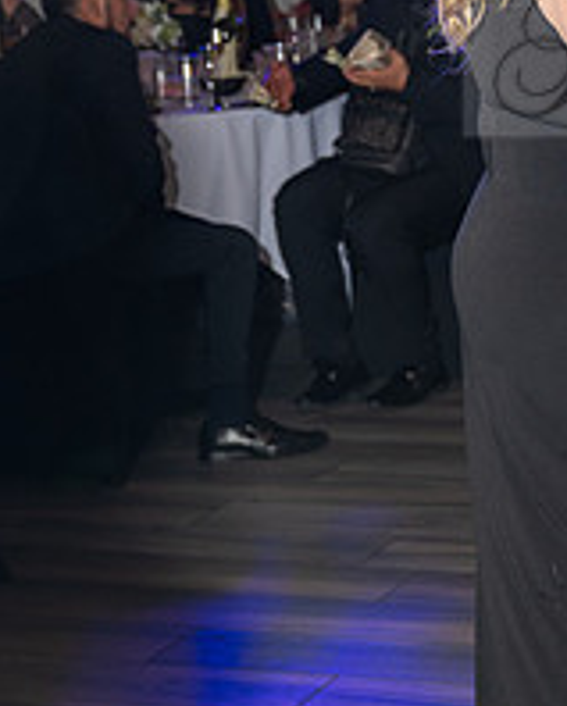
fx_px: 2470
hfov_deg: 12.6
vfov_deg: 16.0
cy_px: 52
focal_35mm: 118
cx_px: 774
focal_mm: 43
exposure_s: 1/200
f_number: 4
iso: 500
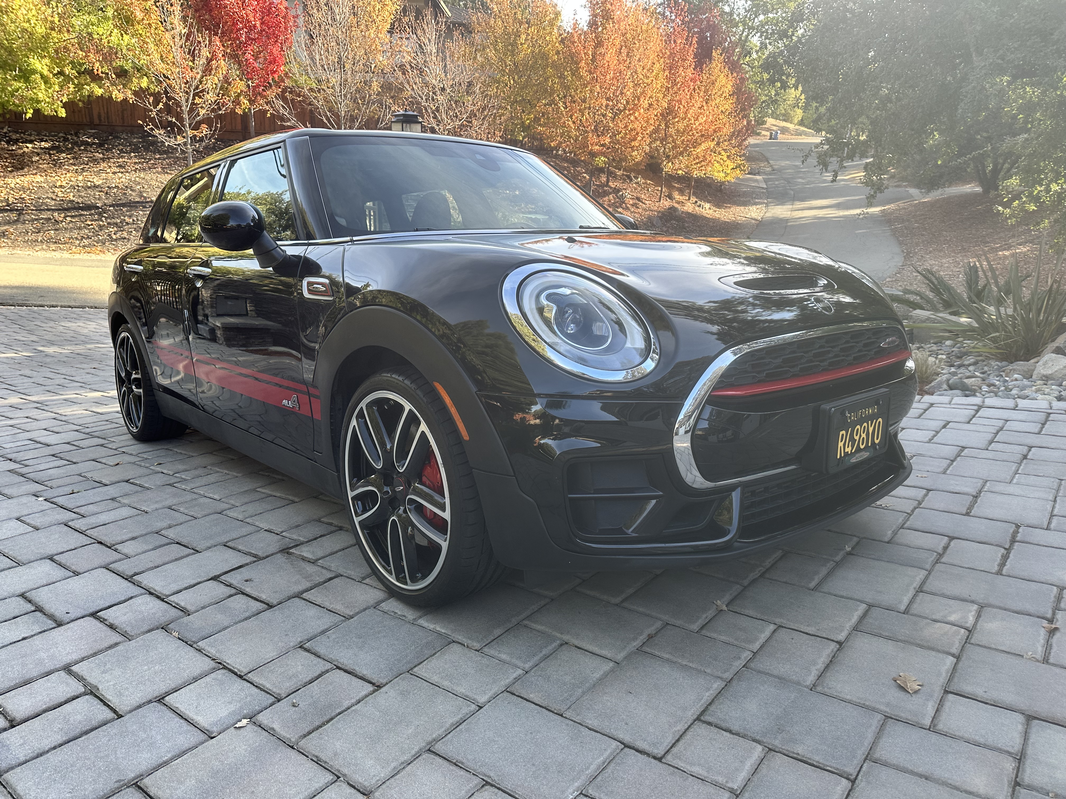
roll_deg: -1.7
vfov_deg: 56.8
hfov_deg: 71.6
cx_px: 533
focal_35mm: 24
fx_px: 739
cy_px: 400
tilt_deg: -17.1
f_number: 1.78
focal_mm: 6.86
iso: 80
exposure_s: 1/435
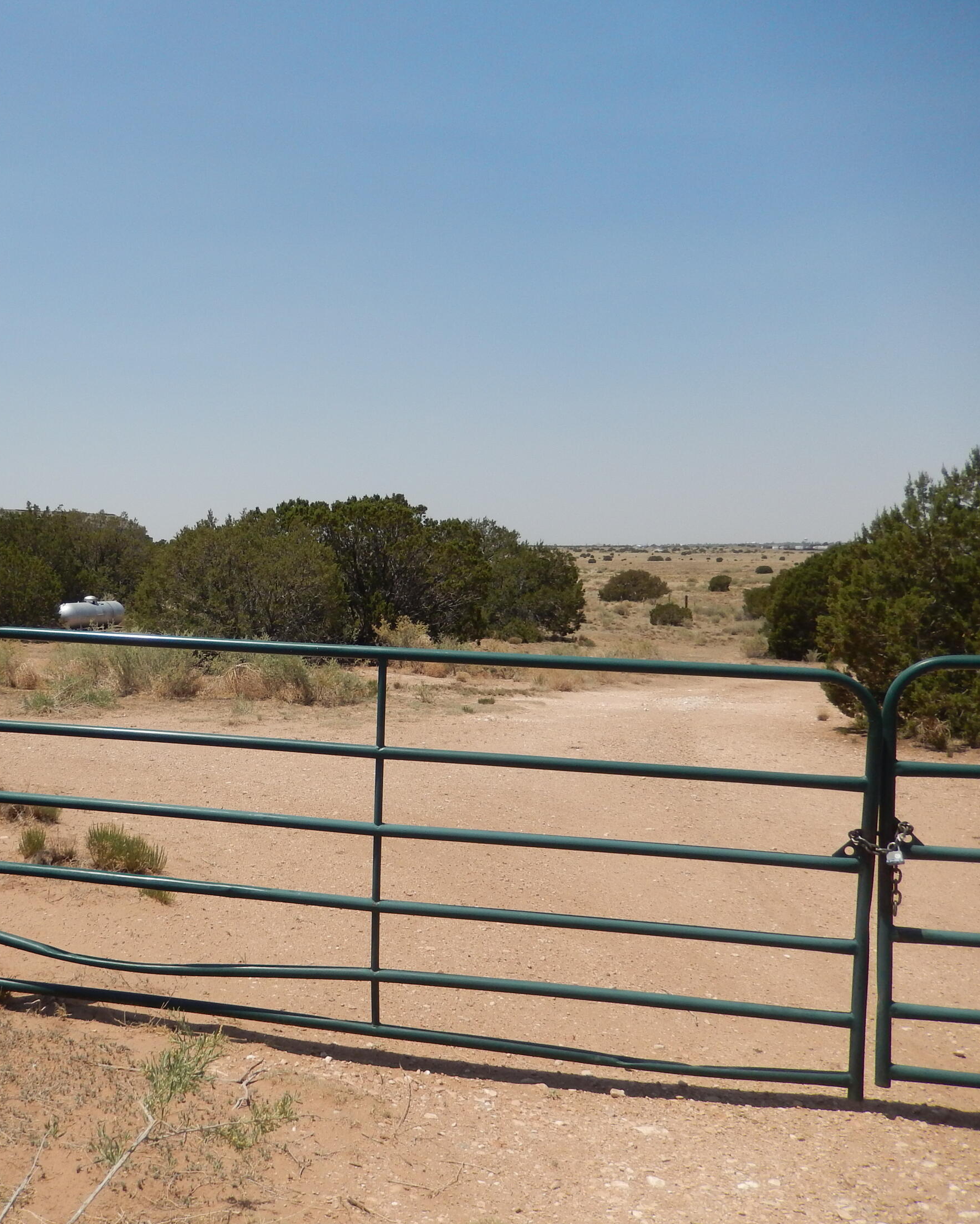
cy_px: 607
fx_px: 1196
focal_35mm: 33
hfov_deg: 43.1
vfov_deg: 54.2
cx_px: 237
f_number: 6.8
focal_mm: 4.5
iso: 125
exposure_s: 1/640
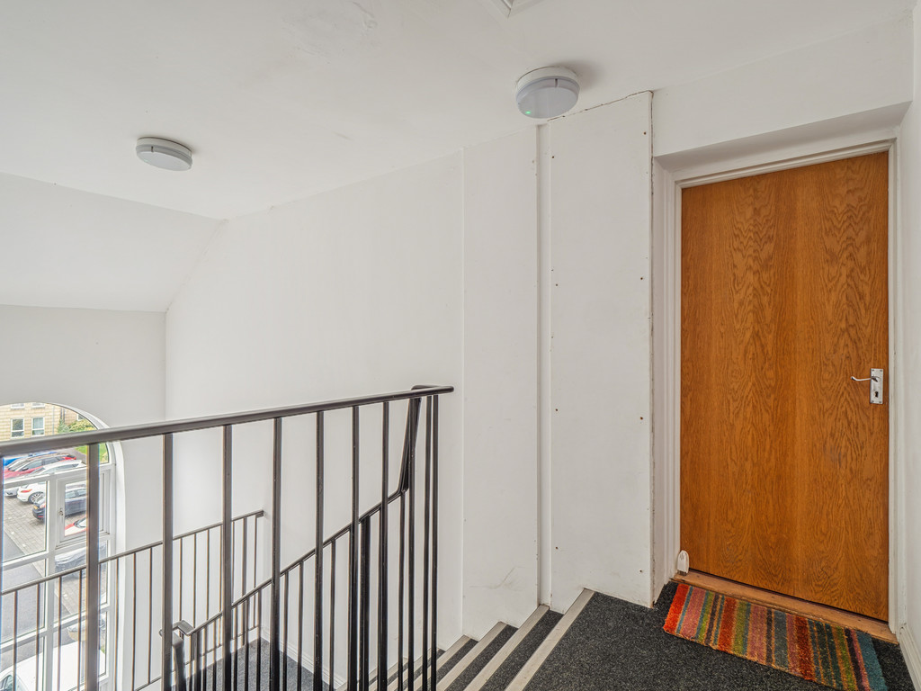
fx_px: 426
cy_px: 346
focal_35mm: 16
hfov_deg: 94.5
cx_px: 460
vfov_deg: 78.1
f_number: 8
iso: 320
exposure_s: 1/8
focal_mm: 8
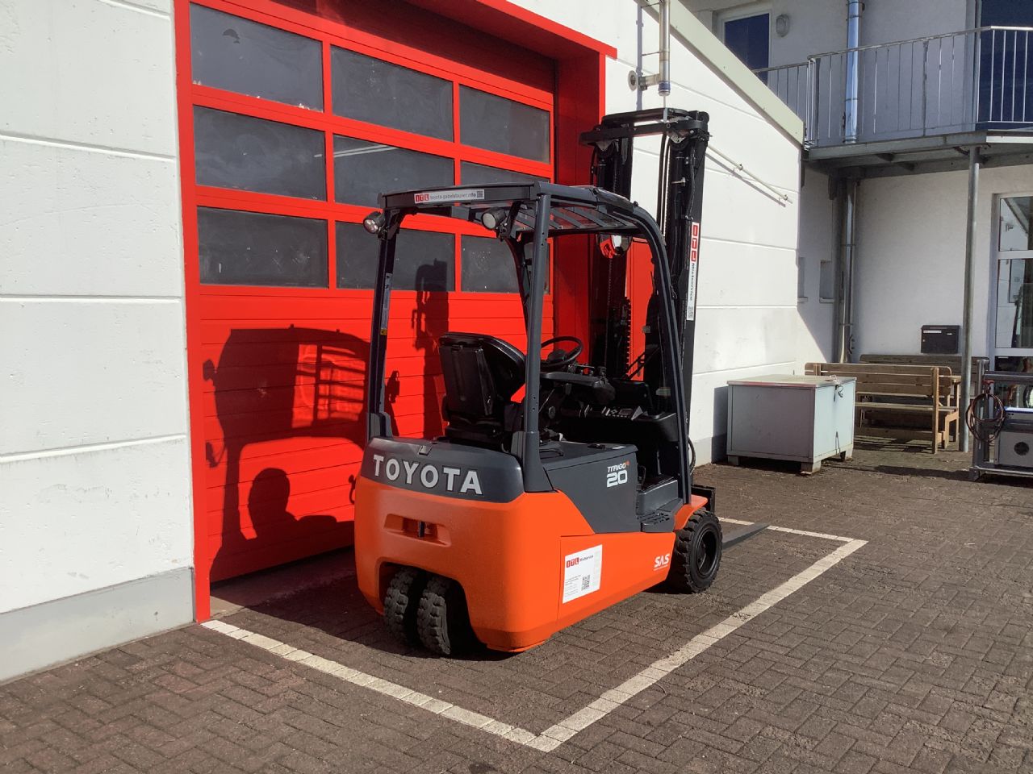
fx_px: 925
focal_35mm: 31
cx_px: 516
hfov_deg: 58.4
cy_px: 387
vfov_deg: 45.4
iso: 25
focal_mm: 3.3
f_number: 2.4
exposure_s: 1/2092
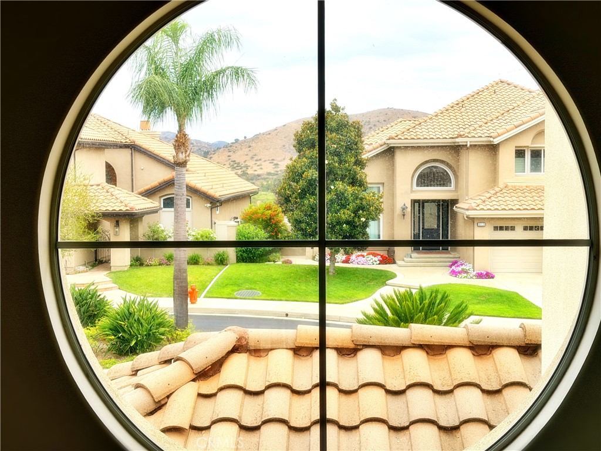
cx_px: 300
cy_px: 226
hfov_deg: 39.7
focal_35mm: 48
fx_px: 833
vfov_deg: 30.3
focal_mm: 6.76
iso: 64
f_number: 1.78
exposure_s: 1/3226
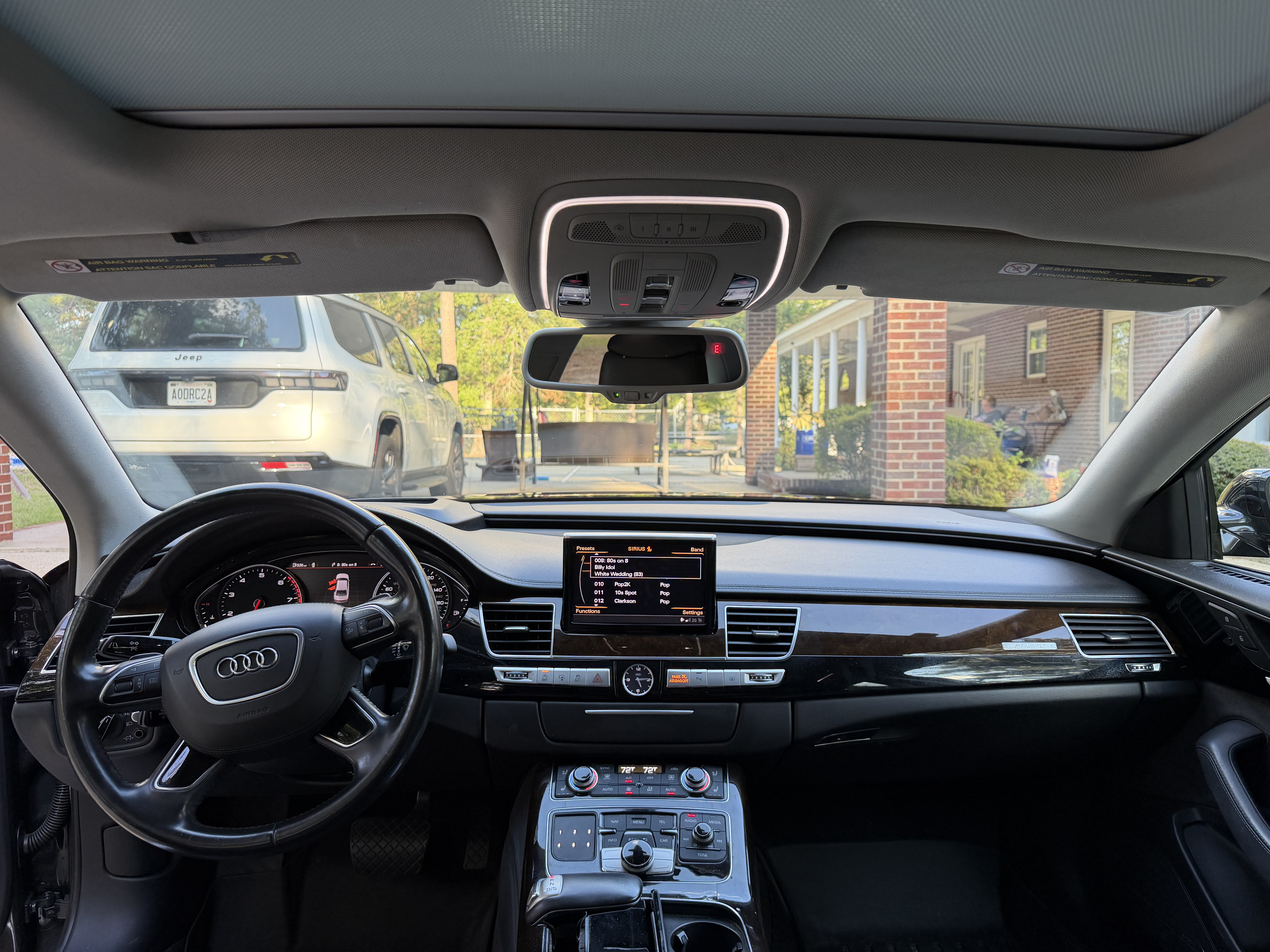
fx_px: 917
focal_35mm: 25
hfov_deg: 69.4
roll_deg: +0.4
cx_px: 648
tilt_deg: -4.2
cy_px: 478
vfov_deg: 54.9
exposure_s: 1/132
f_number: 1.78
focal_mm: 6.76
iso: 125
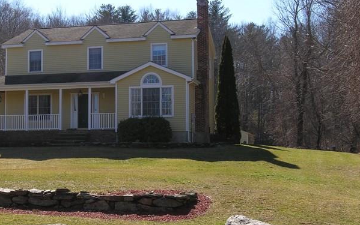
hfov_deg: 30.2
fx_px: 658
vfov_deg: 19.4
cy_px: 123
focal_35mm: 67
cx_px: 100
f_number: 6.1
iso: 50
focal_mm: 9.3
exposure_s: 1/163
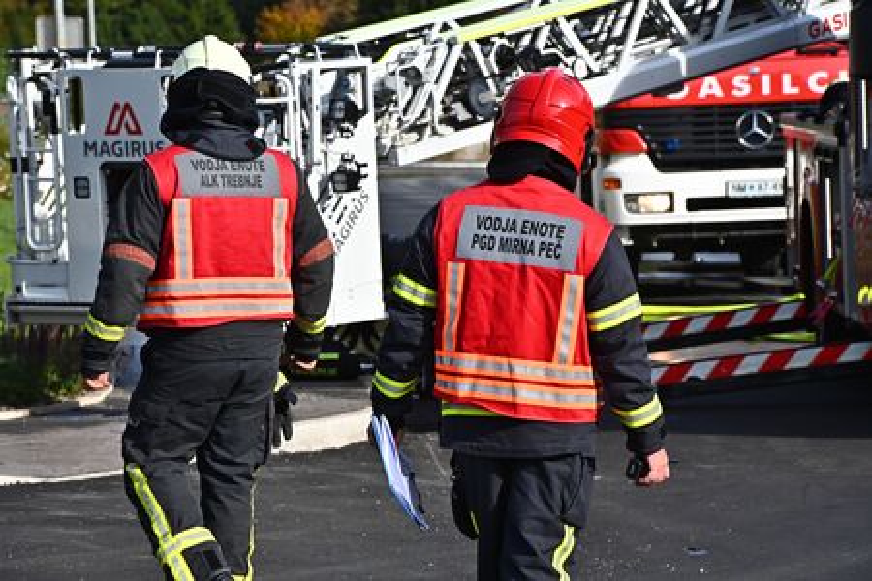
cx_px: 436
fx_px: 4844
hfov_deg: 10.3
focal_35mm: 200
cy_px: 290
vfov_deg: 6.9
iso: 1600
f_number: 13
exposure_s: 1/1600
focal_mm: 200
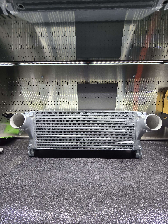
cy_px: 112
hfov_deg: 89.9
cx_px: 84
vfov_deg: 106.2
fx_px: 84
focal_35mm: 13
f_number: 2.2
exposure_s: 1/60
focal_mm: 2.2
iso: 100
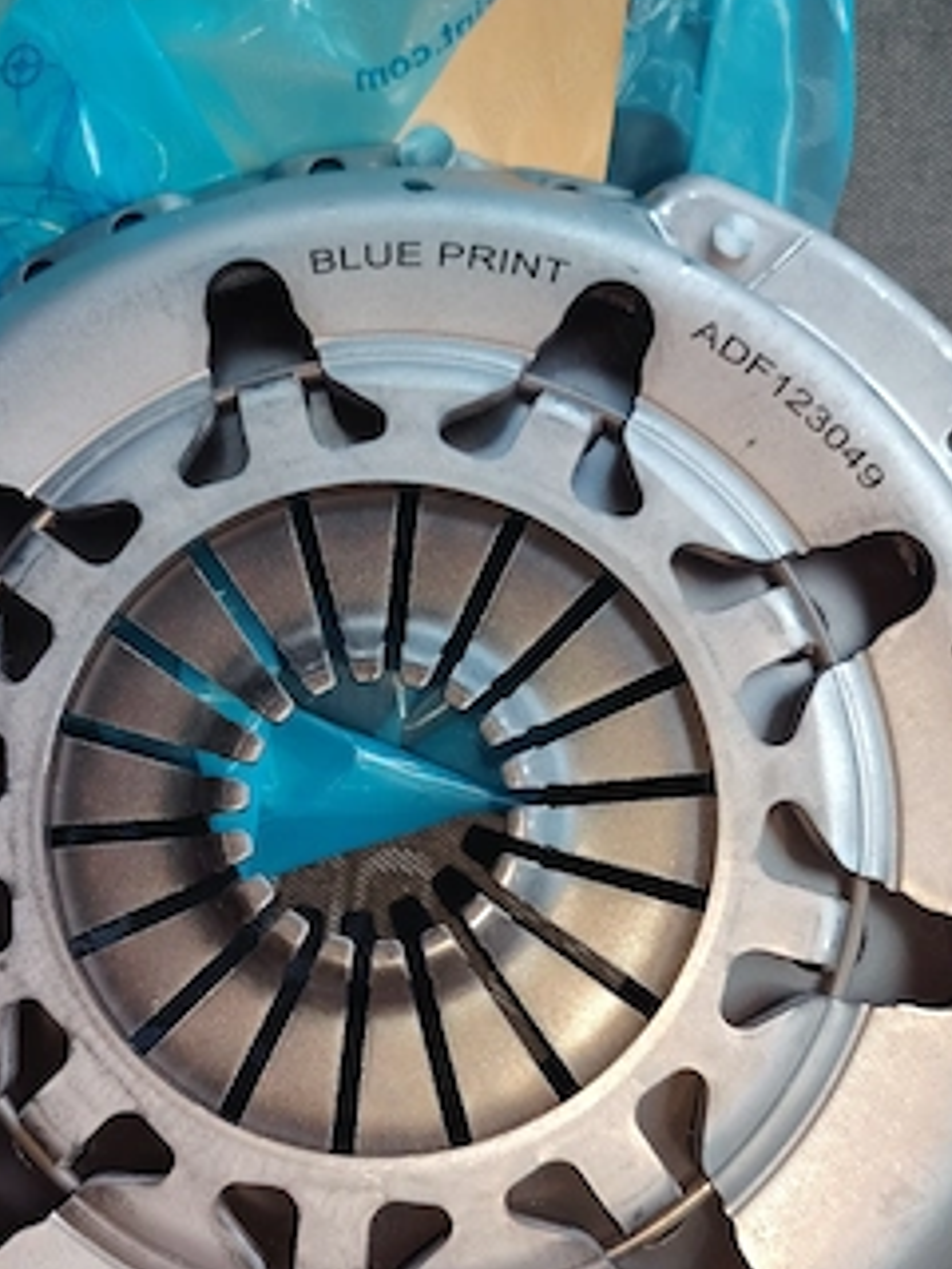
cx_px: 401
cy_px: 761
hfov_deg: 46.6
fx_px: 1100
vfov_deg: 59.5
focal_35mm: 30
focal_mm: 5.25
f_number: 1.75
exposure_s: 1/33.3
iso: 494
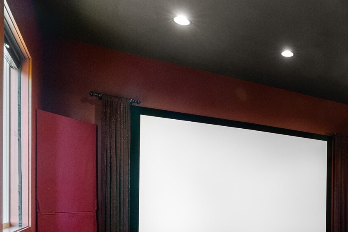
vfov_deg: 38.6
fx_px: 309
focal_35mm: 32
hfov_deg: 50.5
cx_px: 326
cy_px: 204
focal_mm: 16
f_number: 7.1
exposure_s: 1/3
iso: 3200
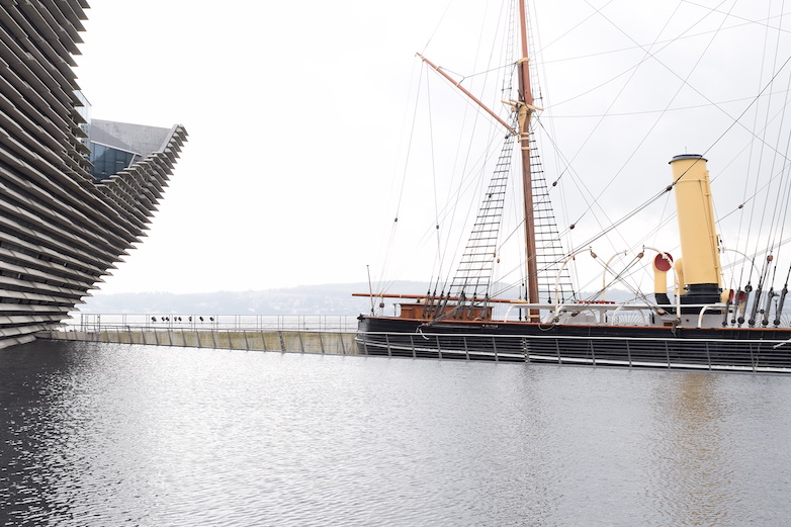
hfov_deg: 50.0
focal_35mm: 38
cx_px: 280
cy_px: 244
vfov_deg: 35.0
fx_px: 835
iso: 200
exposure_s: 1/125
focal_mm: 18
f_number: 9
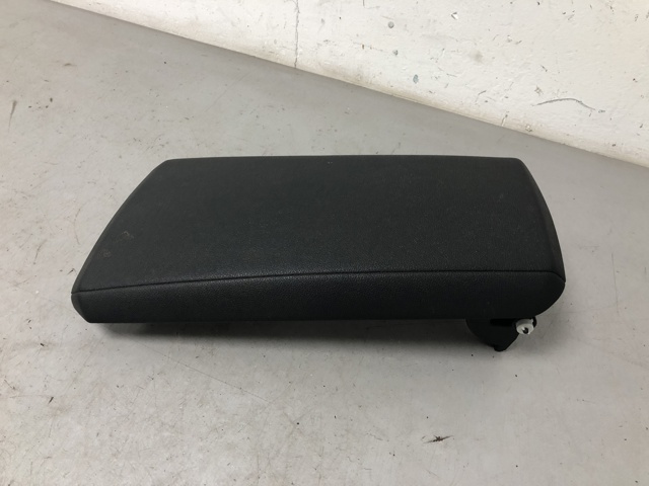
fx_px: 525
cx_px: 324
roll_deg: -4.2
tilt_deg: -44.9
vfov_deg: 49.7
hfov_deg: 63.4
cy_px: 243
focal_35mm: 28
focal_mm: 4
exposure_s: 1/25
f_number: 1.8
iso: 40
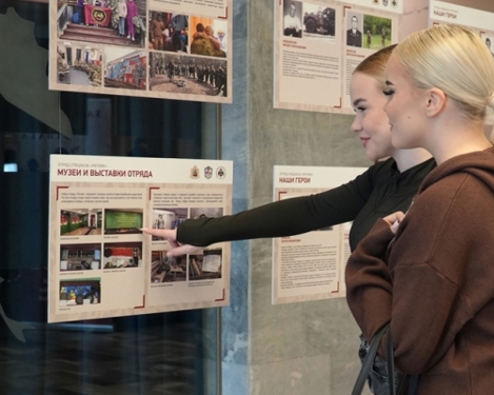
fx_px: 921
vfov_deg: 24.1
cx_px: 349
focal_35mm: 63
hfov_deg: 29.7
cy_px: 252
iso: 1600
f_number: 4
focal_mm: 28
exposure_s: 1/160
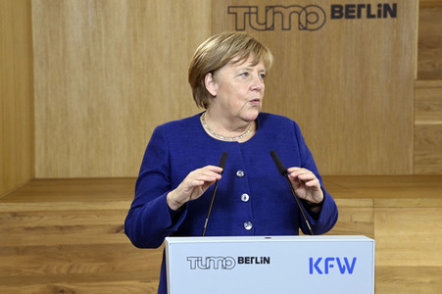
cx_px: 221
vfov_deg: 13.7
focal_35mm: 100
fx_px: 1227
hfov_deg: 20.4
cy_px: 147
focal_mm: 100
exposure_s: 1/320
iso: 6400
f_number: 6.3
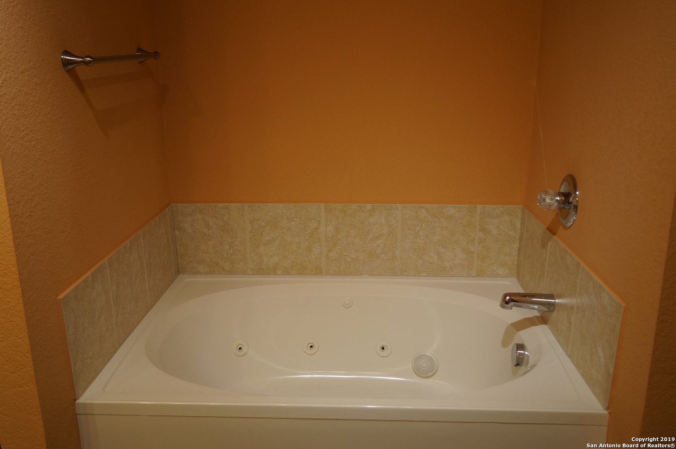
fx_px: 619
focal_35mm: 33
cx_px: 338
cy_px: 224
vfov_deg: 39.9
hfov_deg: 57.3
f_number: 4
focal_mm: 22
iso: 500
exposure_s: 1/60
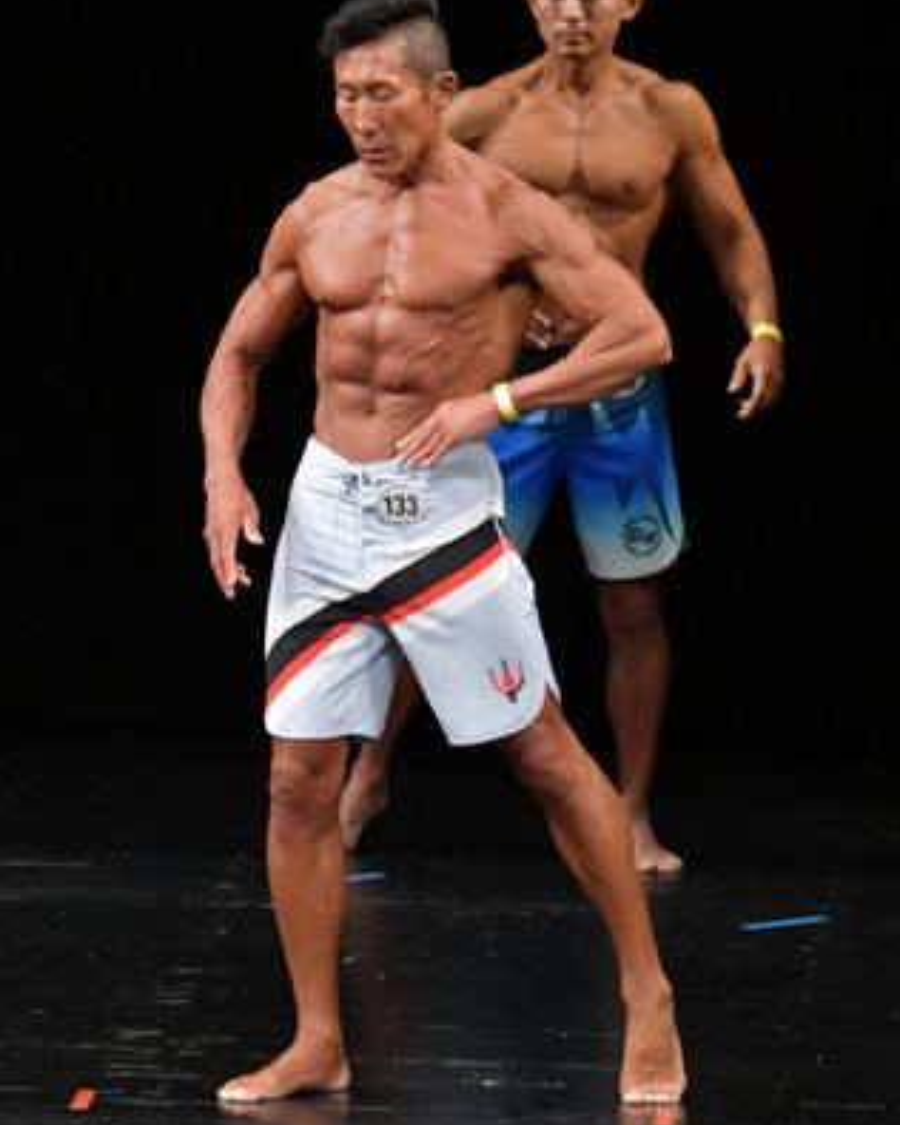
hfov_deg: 3.3
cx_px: 7
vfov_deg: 4.1
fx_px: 15616
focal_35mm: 469
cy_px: 575
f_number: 5.6
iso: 3200
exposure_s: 1/400
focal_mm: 170
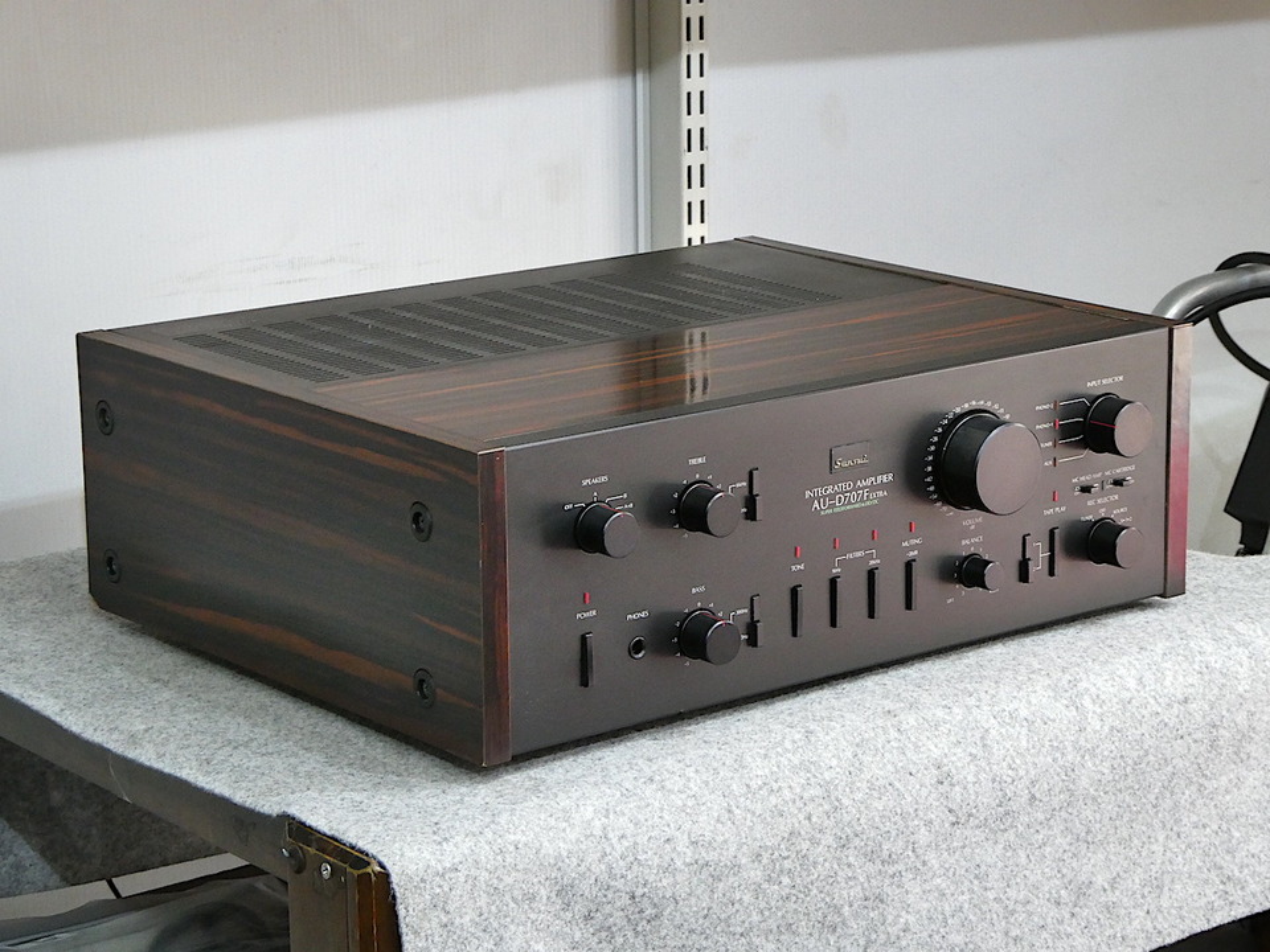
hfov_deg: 21.8
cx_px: 635
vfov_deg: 16.4
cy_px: 476
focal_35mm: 90
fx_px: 3302
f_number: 6.3
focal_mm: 16.1
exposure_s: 1/15
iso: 400
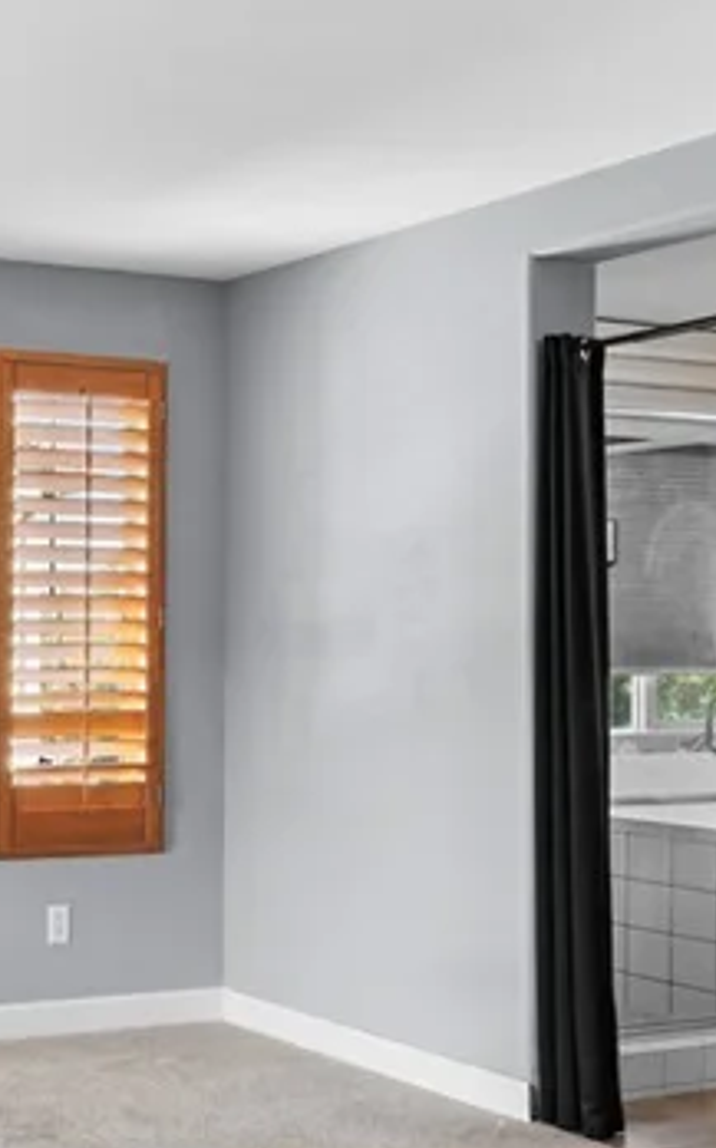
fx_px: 1595
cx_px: -330
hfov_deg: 21.6
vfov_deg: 39.6
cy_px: 622
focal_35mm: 51
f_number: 8
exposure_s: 1/15
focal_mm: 17
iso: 400
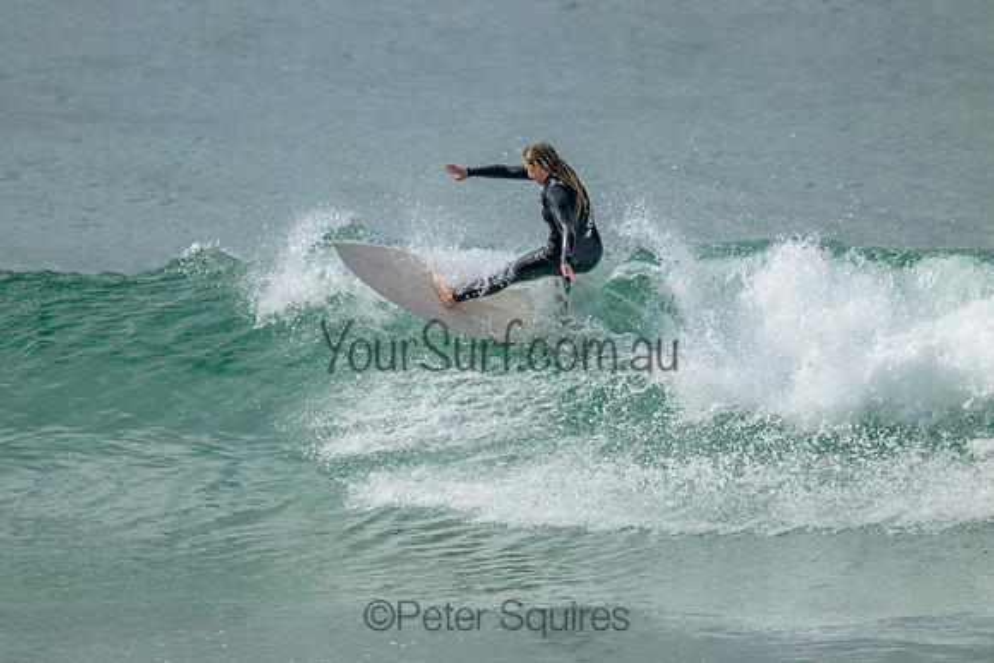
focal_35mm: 800
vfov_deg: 1.7
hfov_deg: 2.6
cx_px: 497
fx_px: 22093
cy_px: 332
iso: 1400
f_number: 11
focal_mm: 800
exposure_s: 1/1600
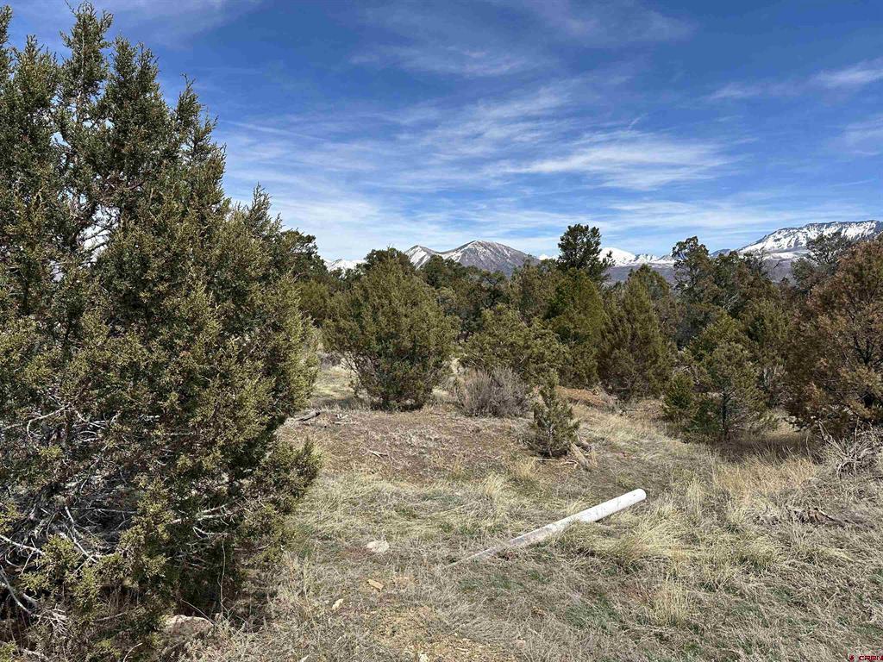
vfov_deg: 56.8
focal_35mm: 24
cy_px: 331
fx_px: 612
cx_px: 442
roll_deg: -0.8
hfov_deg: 71.6
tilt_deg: -4.7
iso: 80
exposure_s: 1/5000
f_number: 1.78
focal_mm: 6.86
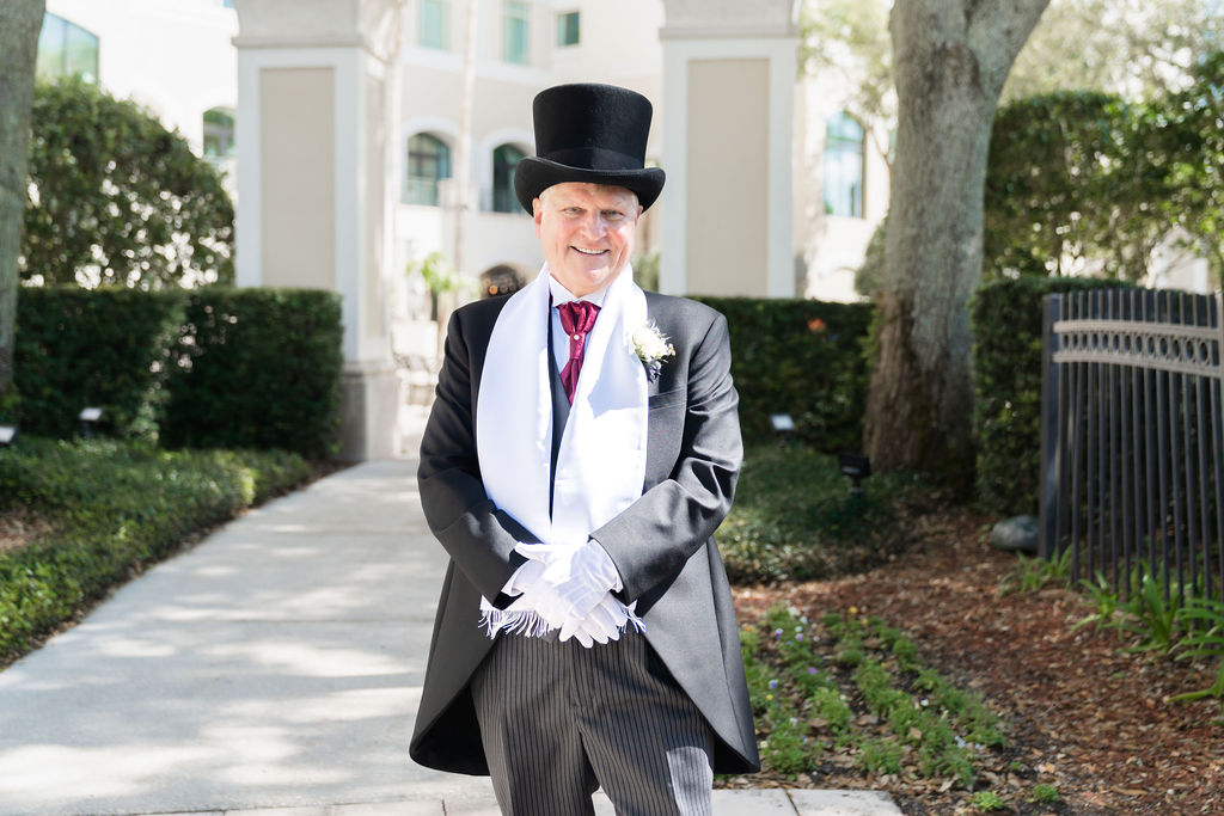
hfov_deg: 42.4
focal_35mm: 46
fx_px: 1576
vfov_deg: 29.0
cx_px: 610
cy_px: 400
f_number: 2.8
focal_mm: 43
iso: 250
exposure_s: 1/640
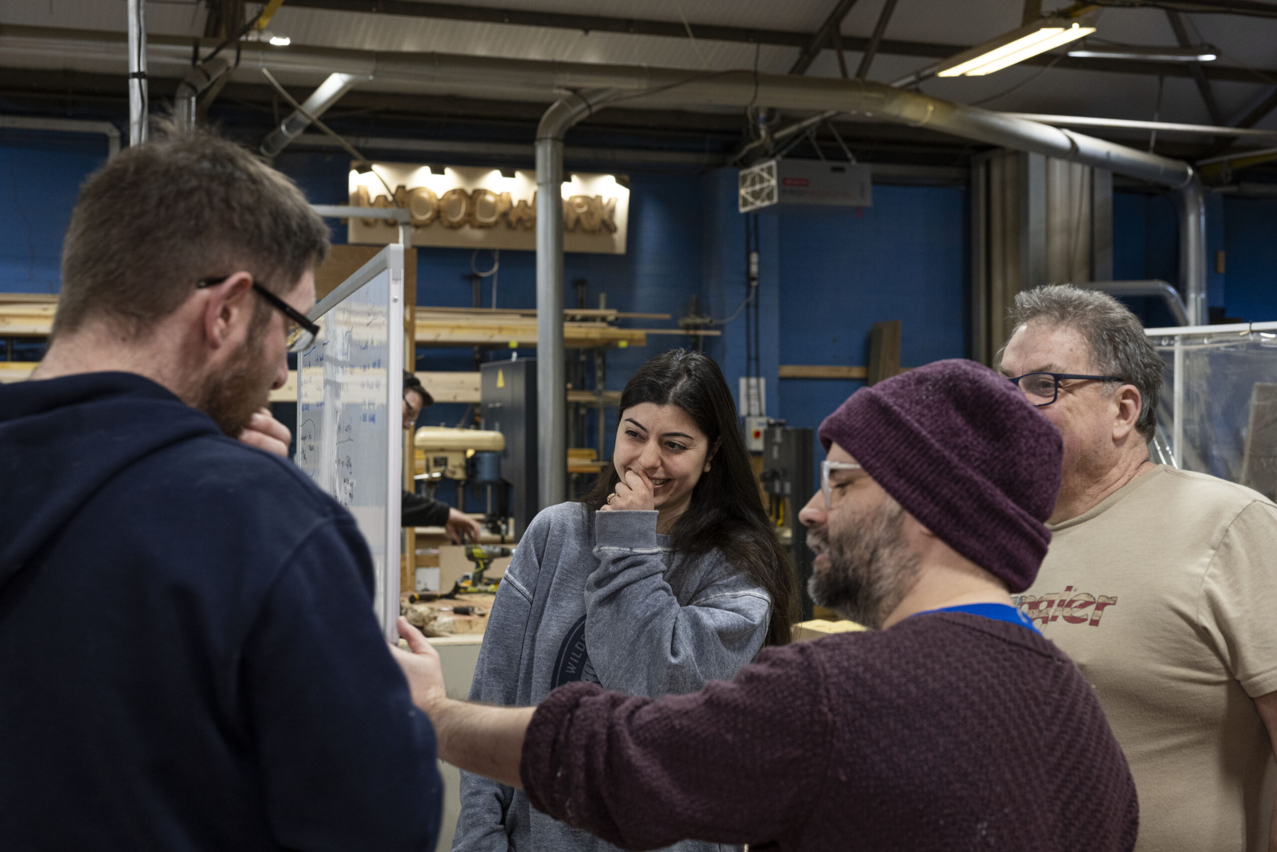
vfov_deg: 27.0
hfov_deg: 39.6
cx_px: 638
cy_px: 426
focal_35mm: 50
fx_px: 1774
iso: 800
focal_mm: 50
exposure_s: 1/125
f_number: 5.6
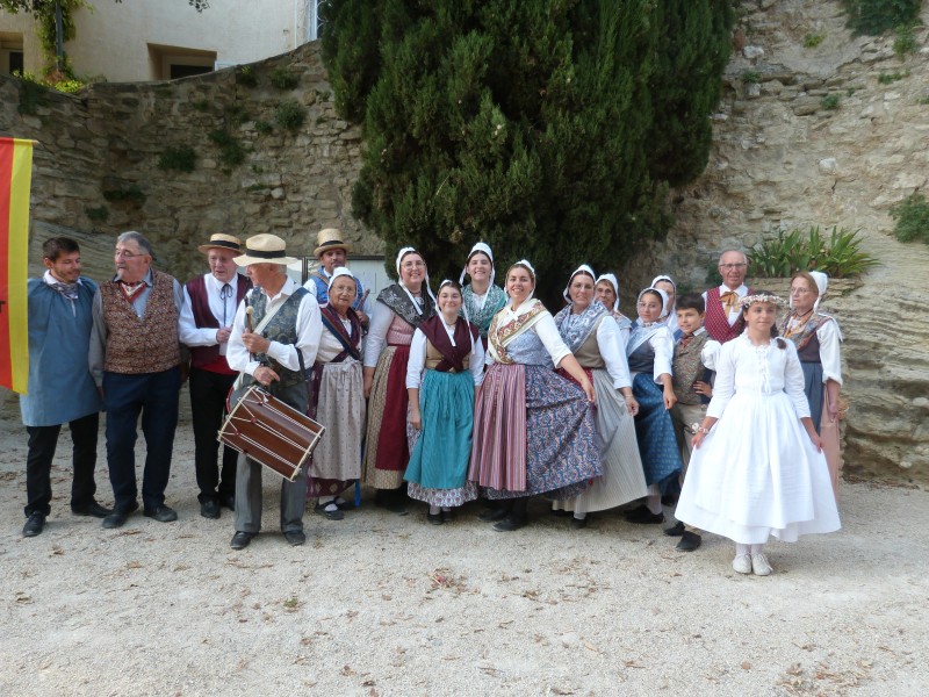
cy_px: 348
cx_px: 464
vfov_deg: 54.9
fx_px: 671
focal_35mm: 25
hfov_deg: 69.4
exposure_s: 1/60
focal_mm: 4.5
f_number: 2.8
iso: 100
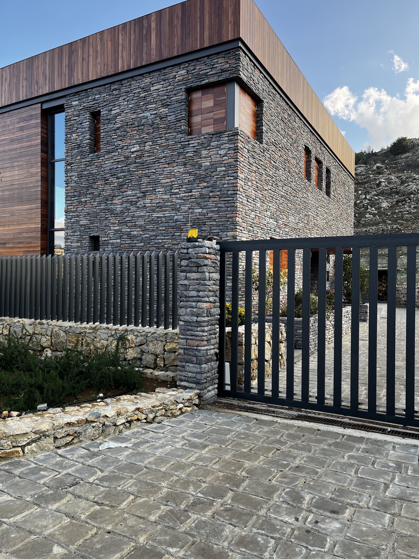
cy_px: 280
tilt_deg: -0.8
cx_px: 210
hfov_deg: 53.1
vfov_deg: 67.3
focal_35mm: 26
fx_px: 420
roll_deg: +0.9
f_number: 1.6
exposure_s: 1/345
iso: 50
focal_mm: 5.1
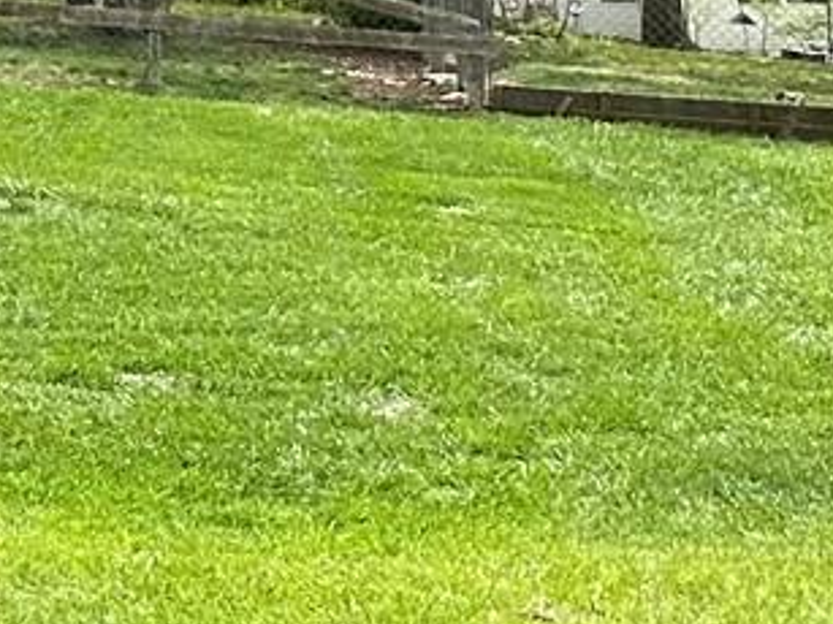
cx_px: -1926
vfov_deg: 9.1
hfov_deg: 9.0
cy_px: -182
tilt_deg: +2.0
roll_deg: -0.3
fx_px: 3849
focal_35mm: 160
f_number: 1.78
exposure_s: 1/5000
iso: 80
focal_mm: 6.86
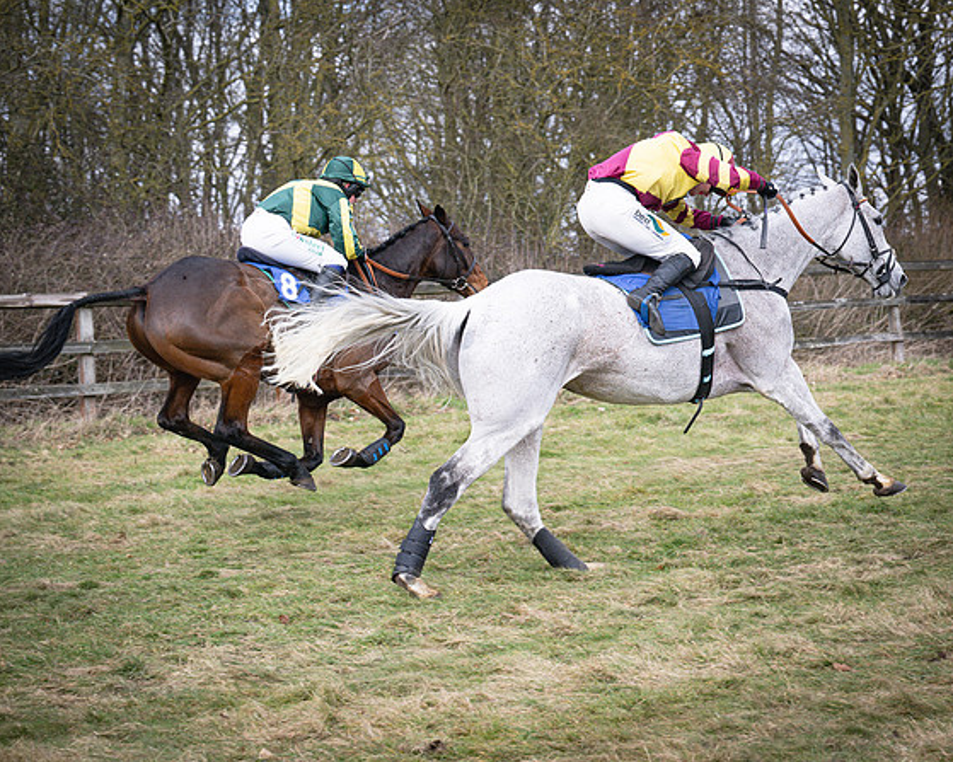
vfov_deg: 17.9
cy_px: 387
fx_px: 2425
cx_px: 595
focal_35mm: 86
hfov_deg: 22.2
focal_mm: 70
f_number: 5
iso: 400
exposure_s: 1/1000
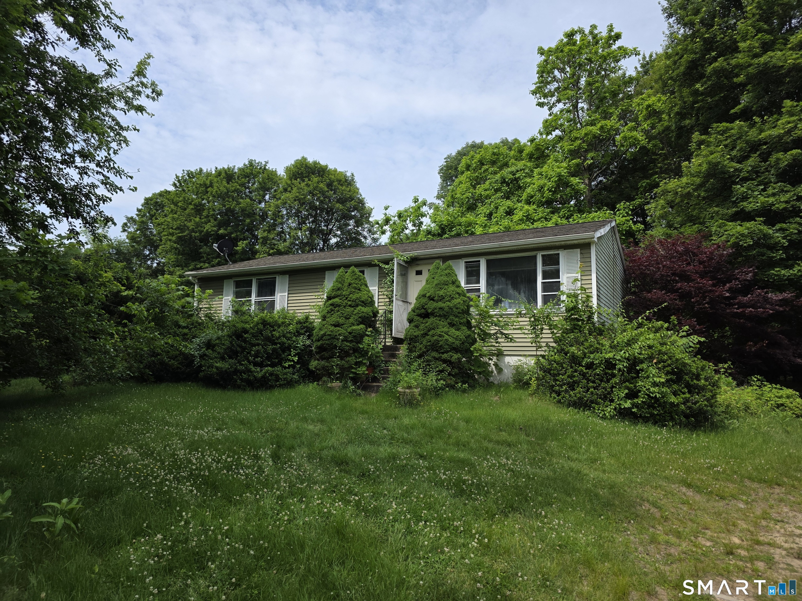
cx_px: 401
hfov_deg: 73.9
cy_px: 300
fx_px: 533
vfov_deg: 58.9
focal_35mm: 23
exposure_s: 1/5447
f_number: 1.7
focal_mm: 6.3
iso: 80
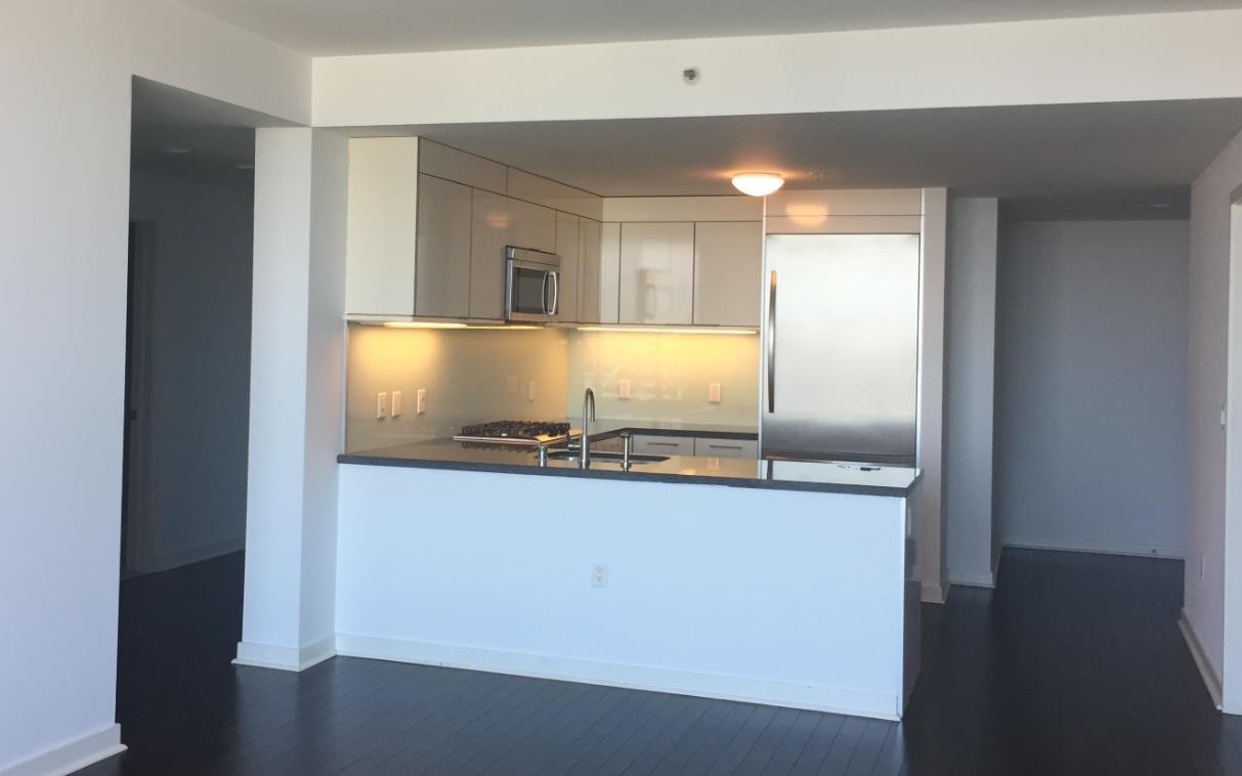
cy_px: 329
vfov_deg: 33.5
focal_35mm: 38
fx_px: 1286
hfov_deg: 51.5
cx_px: 604
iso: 32
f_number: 2.2
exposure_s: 1/40
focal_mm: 4.15
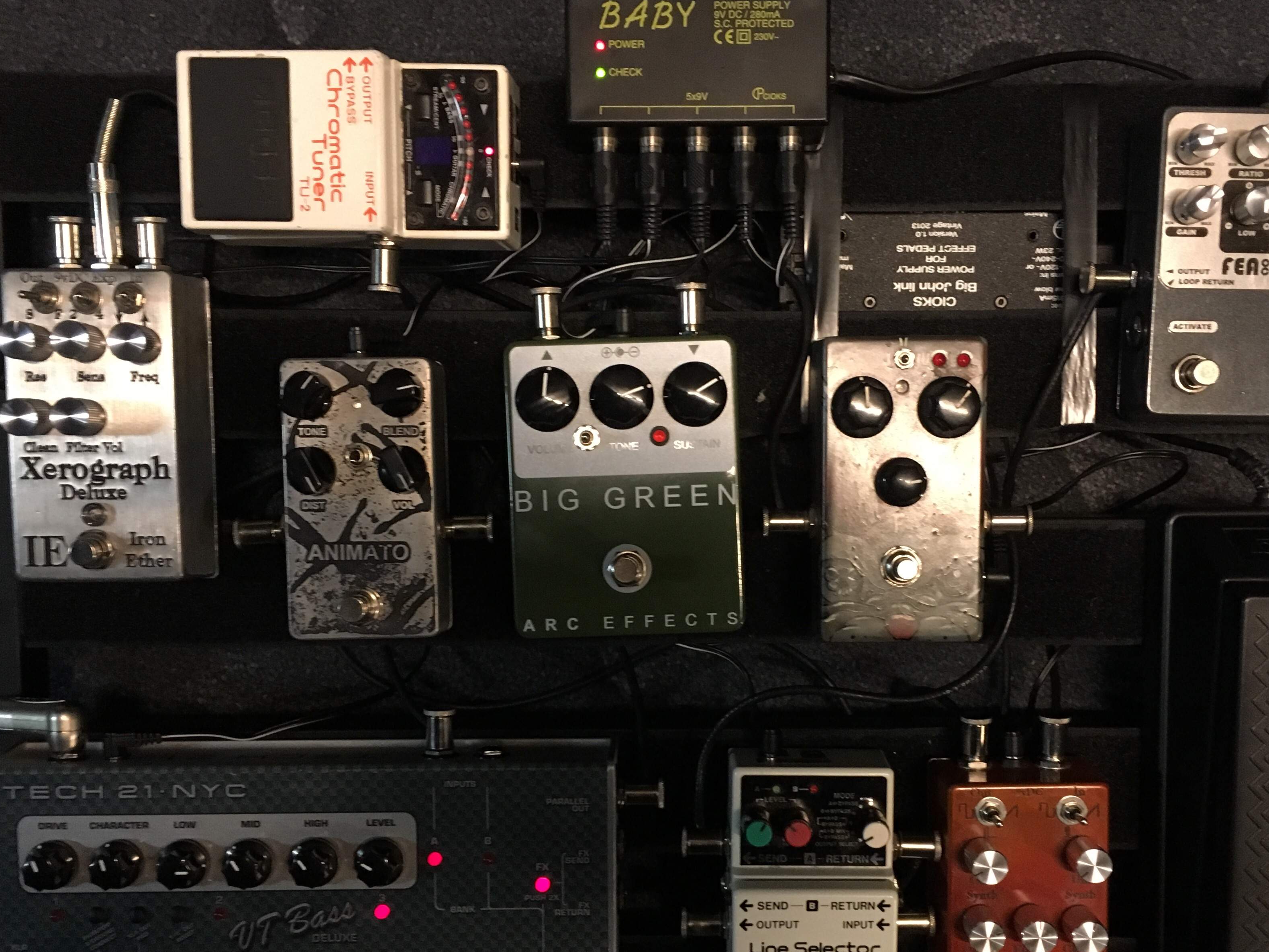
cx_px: 694
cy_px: 561
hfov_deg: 50.1
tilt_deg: -87.5
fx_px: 1356
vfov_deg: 38.5
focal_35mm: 37
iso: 200
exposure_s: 1/17
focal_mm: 4.15
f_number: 2.2
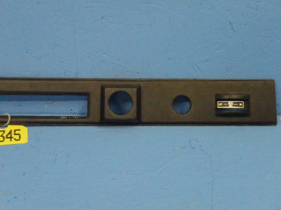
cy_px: 104
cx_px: 128
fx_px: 479
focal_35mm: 59
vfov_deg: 24.8
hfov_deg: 32.7
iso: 3200
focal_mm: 9.4
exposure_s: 1/50
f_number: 5
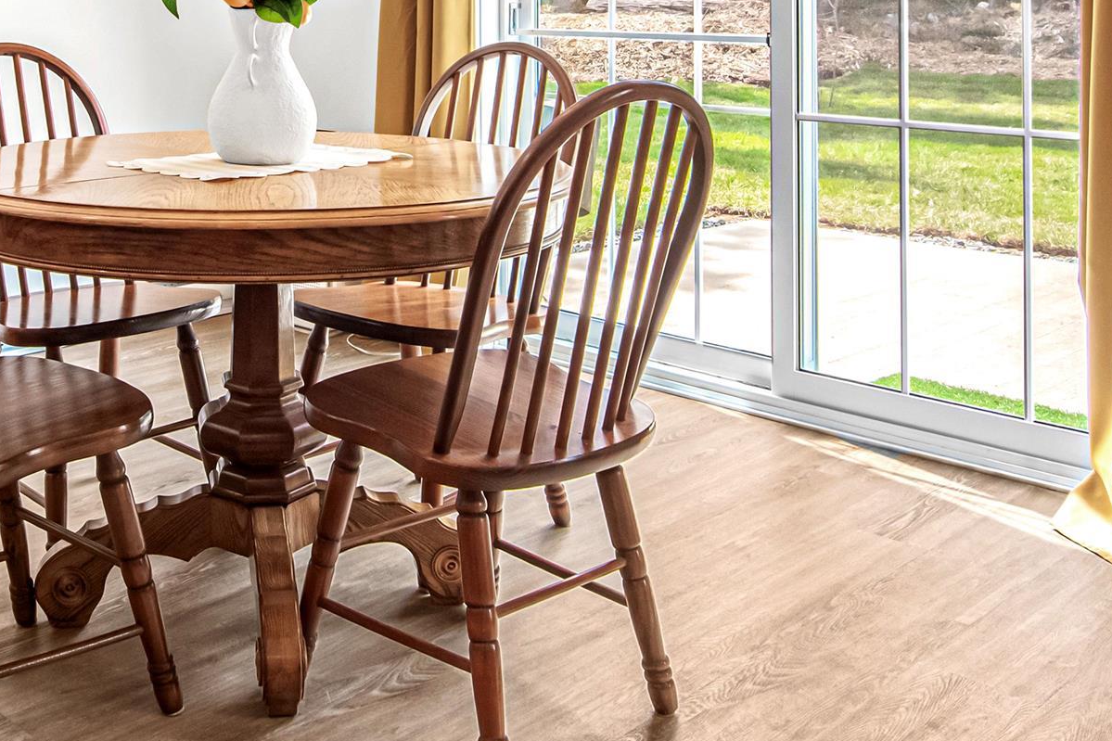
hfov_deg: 45.2
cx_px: 339
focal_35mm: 42
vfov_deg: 29.9
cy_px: 28
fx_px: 1306
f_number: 8
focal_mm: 11
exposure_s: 1/15
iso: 720
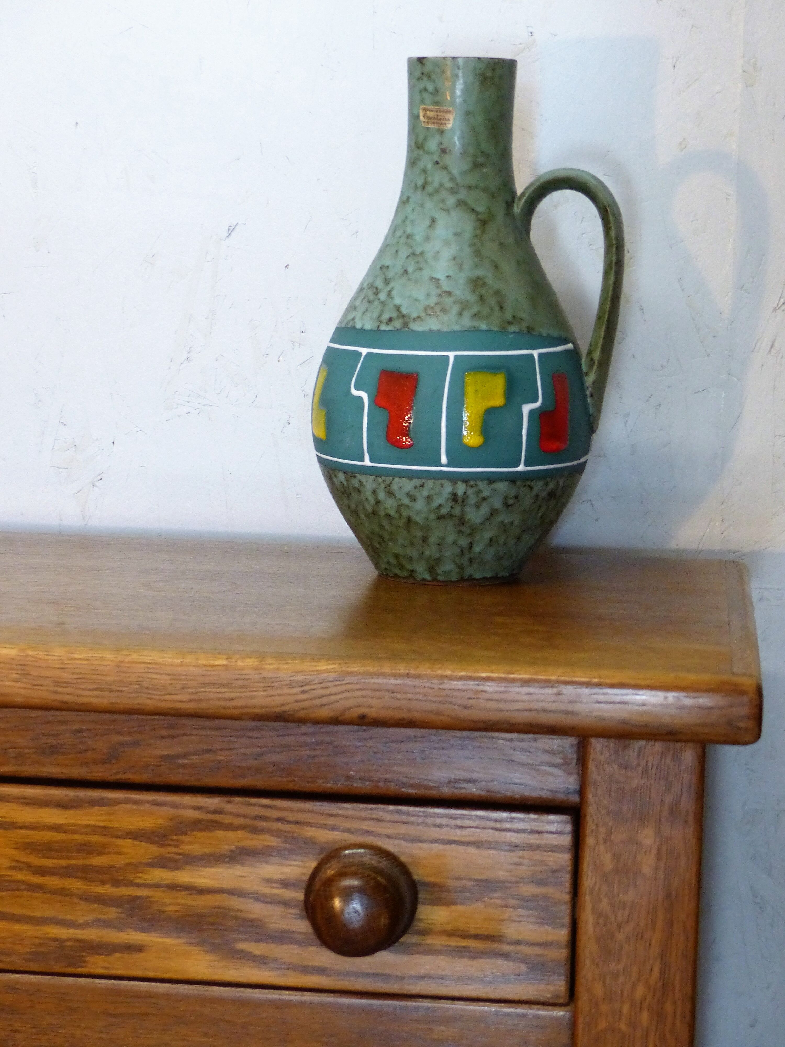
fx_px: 2600
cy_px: 524
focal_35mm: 86
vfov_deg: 22.8
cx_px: 392
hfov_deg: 17.2
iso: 400
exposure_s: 1/40
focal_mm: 14.5
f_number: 2.8
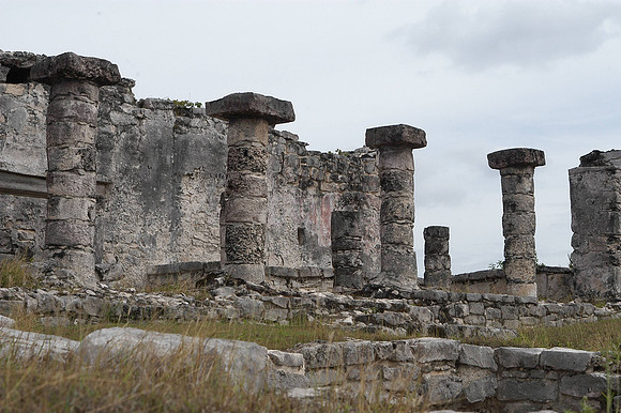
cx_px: 310
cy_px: 206
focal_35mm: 78
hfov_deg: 26.0
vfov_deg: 17.5
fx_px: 1345
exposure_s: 1/350
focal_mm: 52
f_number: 10
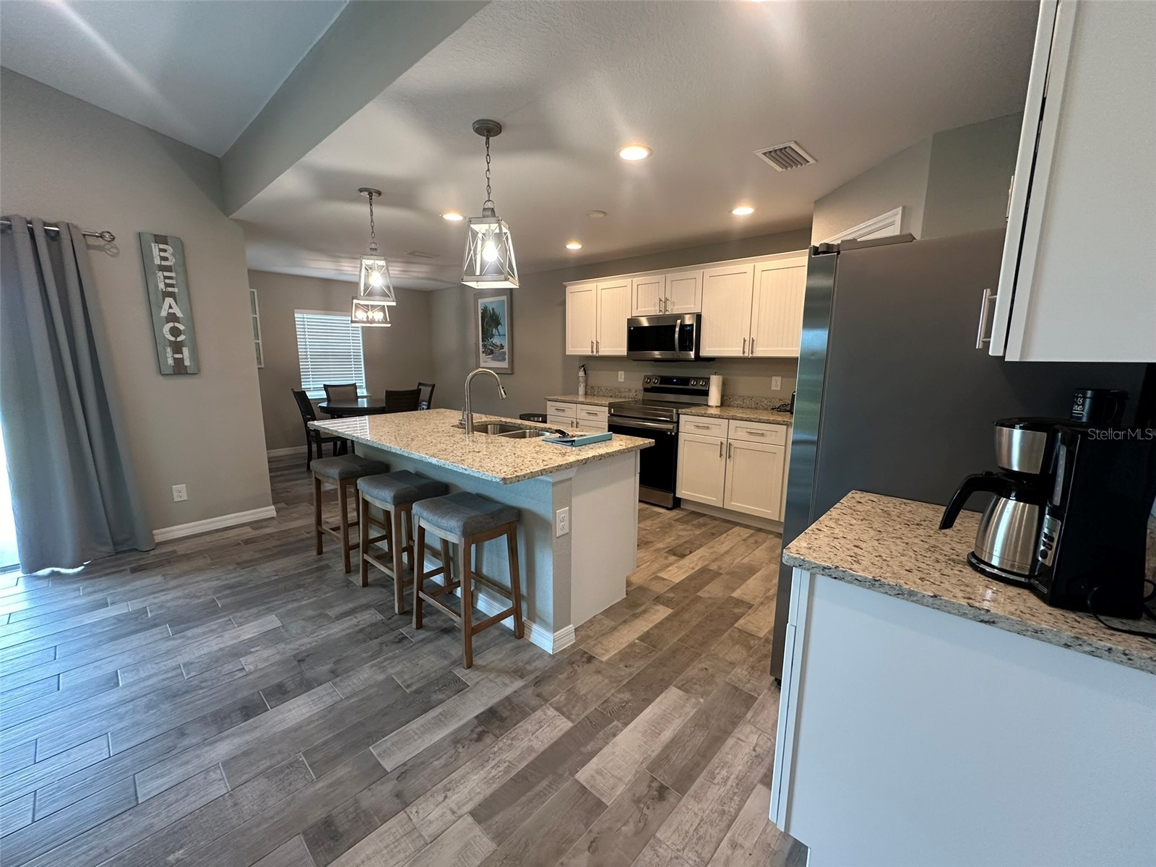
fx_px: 468
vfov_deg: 85.7
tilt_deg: -9.3
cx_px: 578
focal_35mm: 14
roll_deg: -0.2
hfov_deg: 102.1
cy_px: 434
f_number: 2.2
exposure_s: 1/120
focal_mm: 2.22
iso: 200
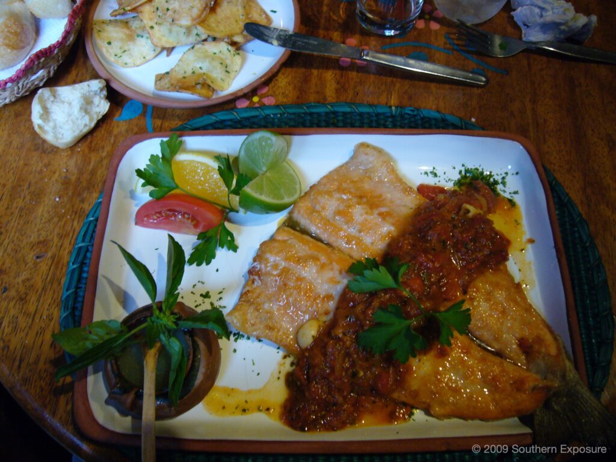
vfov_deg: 49.7
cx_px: 308
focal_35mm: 28
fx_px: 498
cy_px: 231
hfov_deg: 63.4
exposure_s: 1/10
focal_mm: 4.6
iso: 200
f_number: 2.8
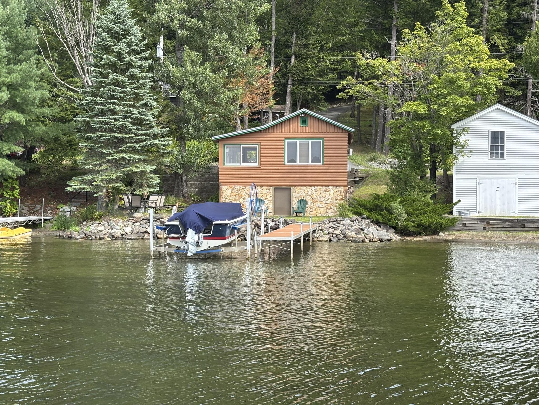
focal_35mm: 52
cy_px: 202
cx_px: 270
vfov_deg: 28.0
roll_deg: +0.0
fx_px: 810
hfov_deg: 36.8
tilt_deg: -1.1
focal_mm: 5.96
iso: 32
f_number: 1.6
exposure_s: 1/910
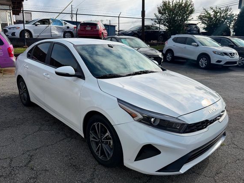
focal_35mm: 27
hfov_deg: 65.3
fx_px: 190
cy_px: 96
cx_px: 120
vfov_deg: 51.4
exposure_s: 1/4975
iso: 80
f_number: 1.78
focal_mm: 6.76
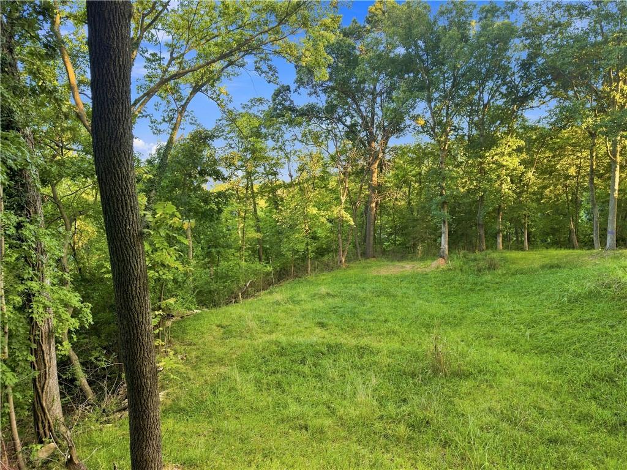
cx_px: 314
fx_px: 435
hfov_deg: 71.6
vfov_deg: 56.8
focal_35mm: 24
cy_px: 235
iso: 320
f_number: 1.8
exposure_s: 1/100
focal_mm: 8.7
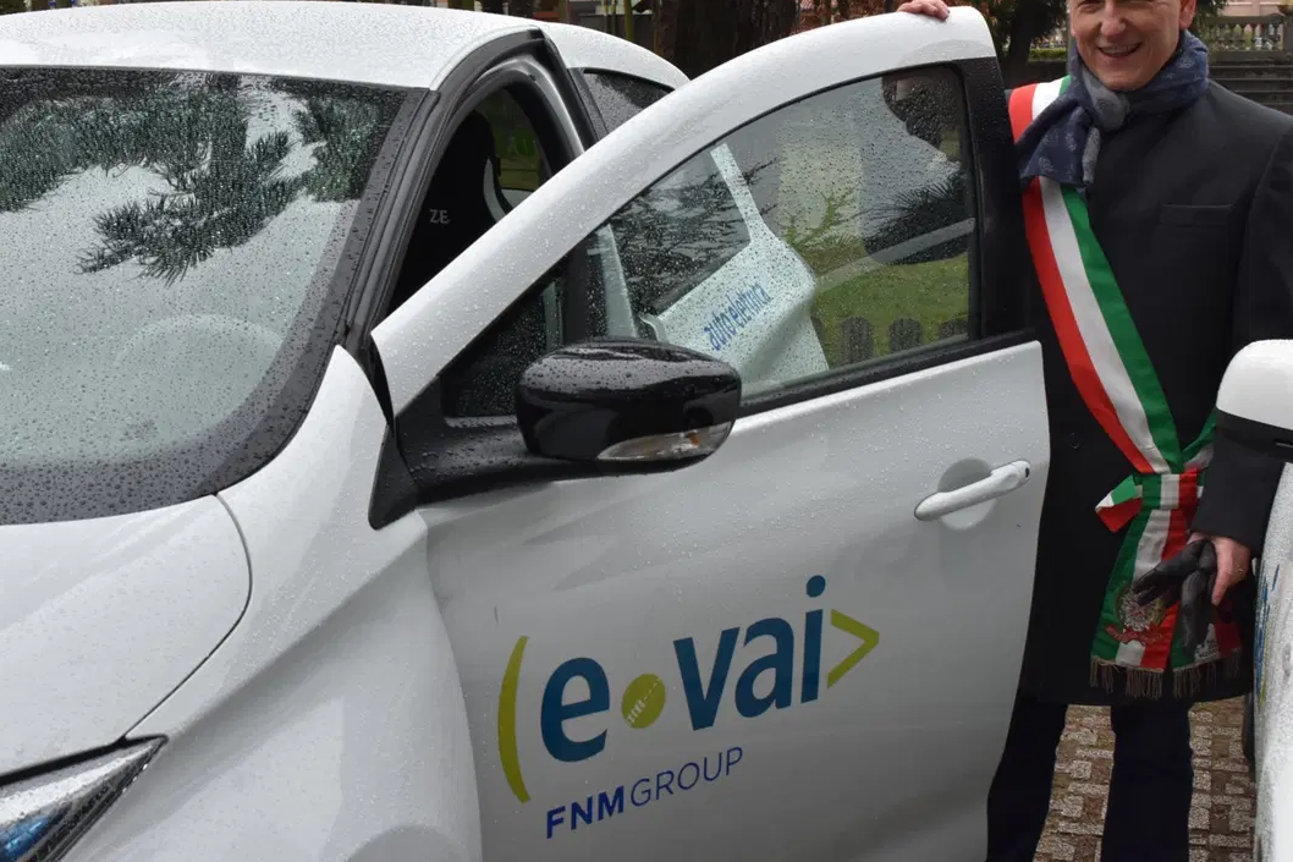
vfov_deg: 22.8
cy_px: 374
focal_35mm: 60
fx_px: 2139
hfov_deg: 33.6
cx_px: 585
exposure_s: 1/250
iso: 800
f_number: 8
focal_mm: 35
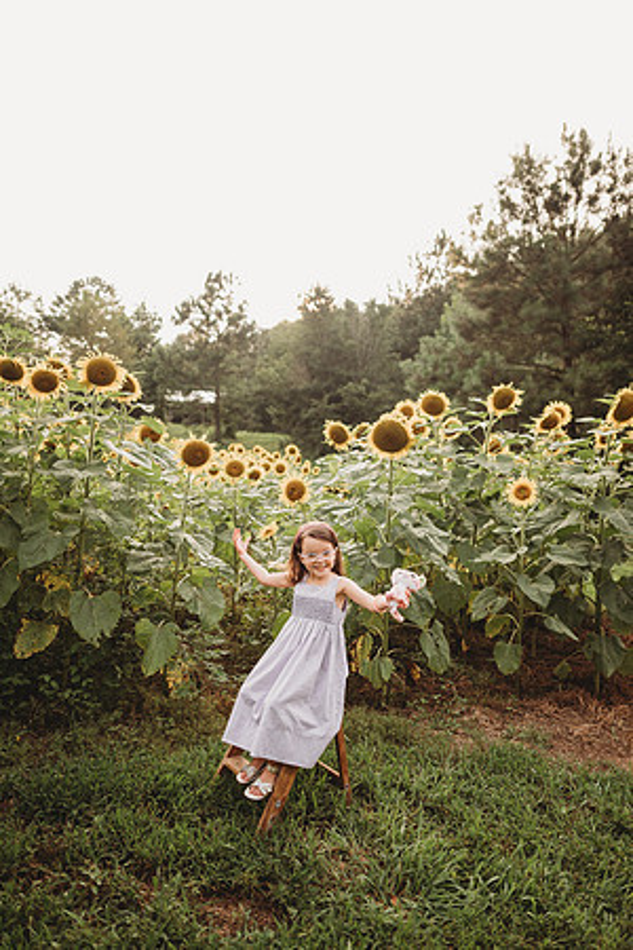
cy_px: 475
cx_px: 316
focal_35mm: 24
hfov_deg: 53.1
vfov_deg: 73.7
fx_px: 633
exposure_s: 1/320
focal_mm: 24
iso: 125
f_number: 2.2
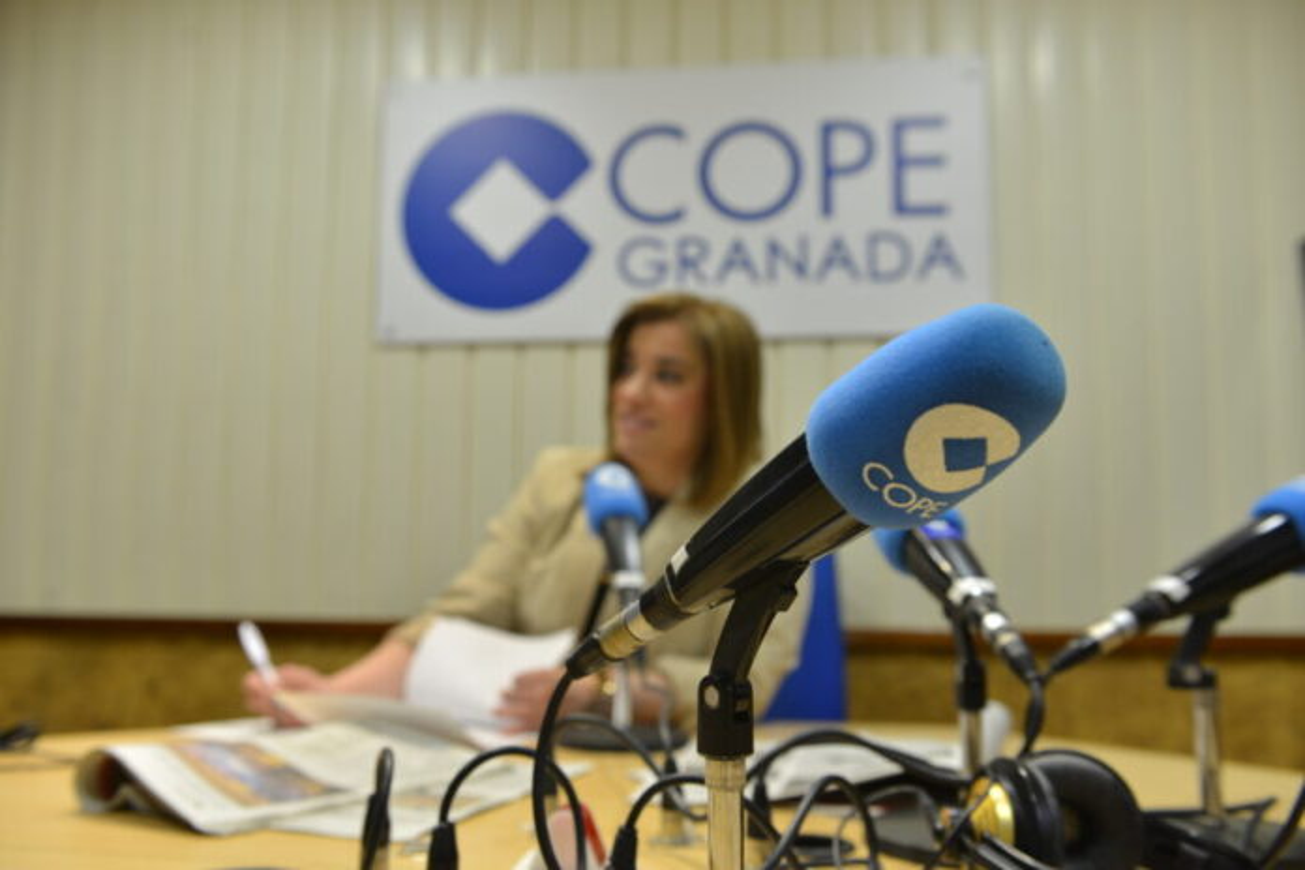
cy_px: 435
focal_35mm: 34
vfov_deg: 38.9
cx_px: 652
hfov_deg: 55.8
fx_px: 1232
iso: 640
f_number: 4
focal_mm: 34
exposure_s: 1/60
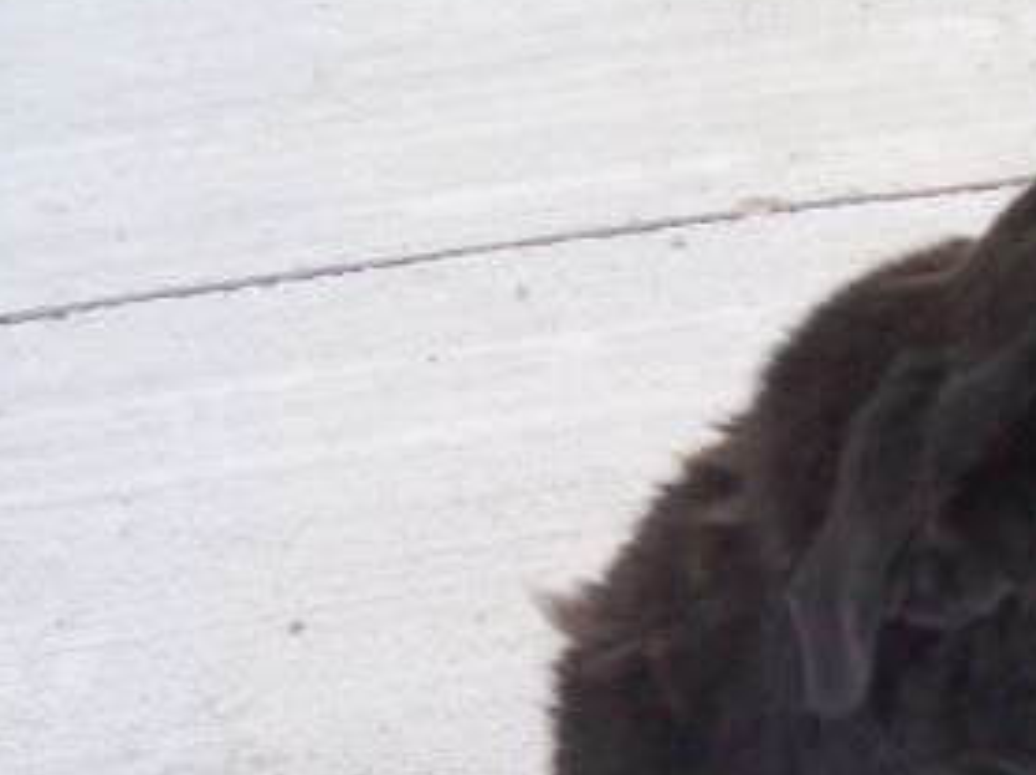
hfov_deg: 22.9
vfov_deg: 17.5
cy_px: 659
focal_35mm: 83
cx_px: 969
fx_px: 2482
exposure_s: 1/168
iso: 80
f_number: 2.7
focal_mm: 6
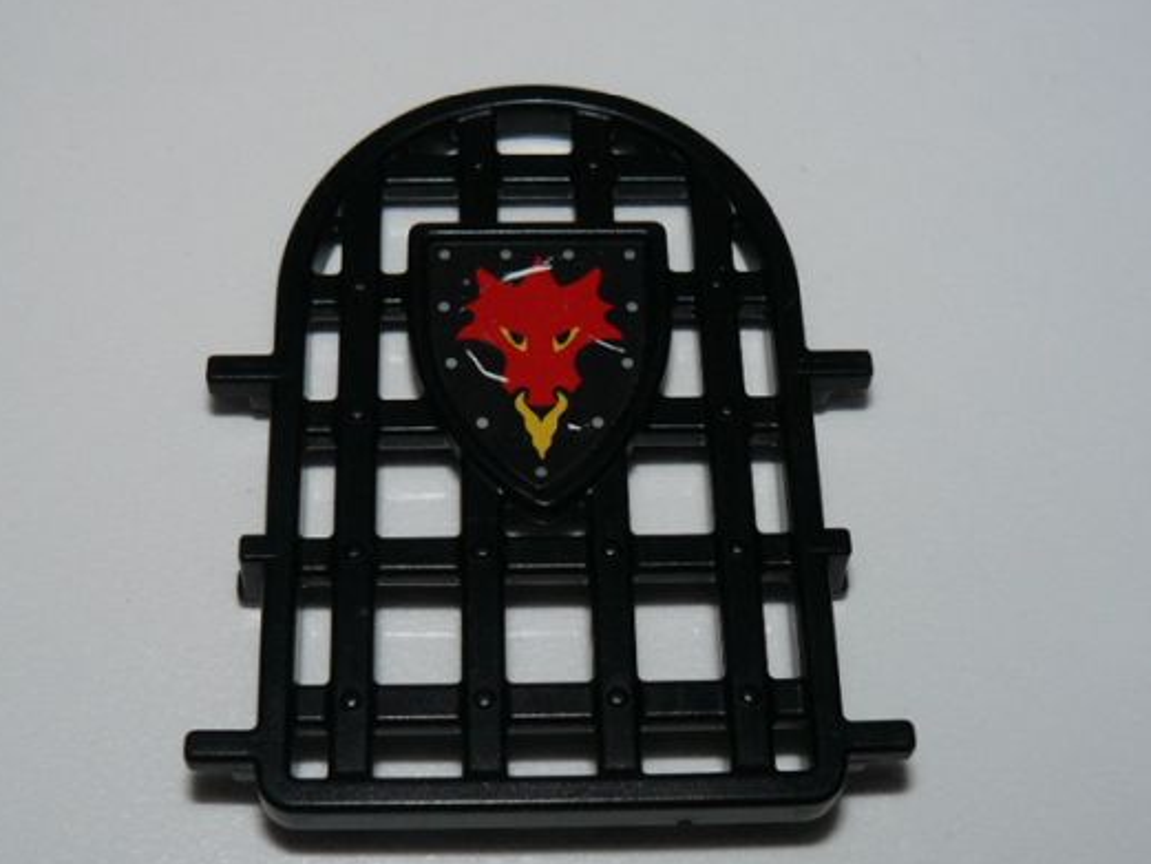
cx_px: 557
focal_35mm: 57
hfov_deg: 33.8
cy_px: 443
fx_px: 1896
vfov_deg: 25.7
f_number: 4
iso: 100
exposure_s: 1/30
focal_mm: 6
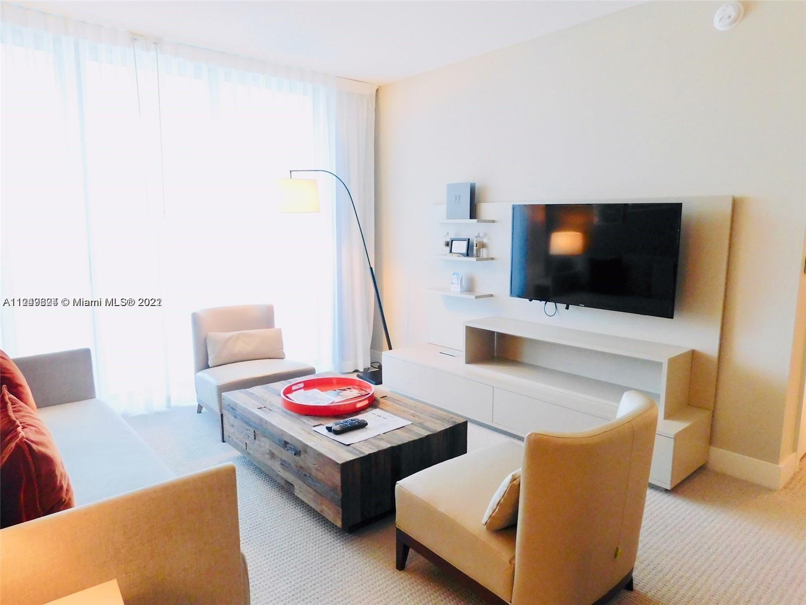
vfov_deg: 58.9
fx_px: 536
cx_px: 403
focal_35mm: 23
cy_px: 302
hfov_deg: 73.9
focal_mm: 4
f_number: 3
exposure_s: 1/30
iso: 320
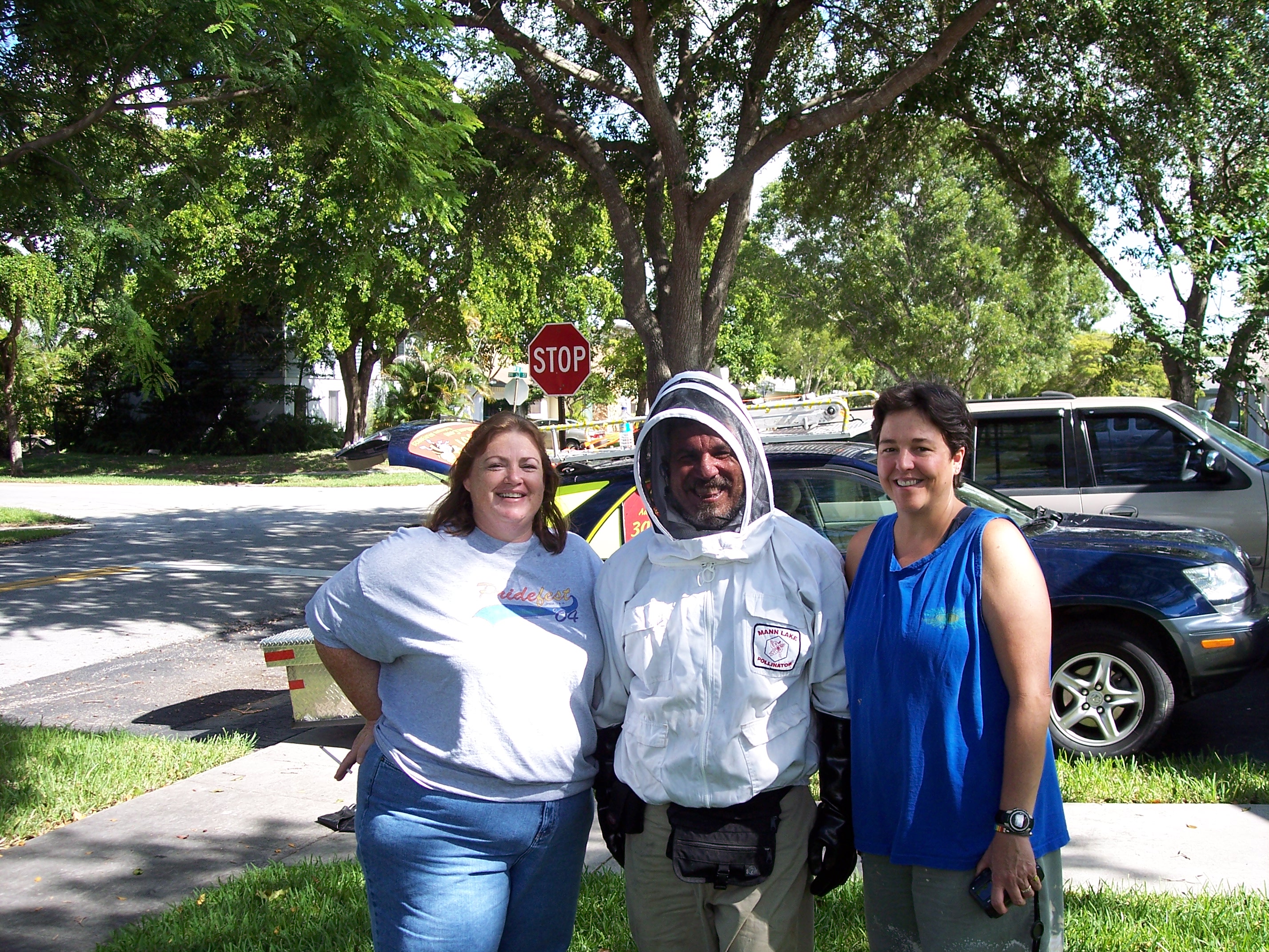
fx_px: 1430
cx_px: 634
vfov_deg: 36.8
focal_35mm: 39
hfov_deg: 47.9
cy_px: 476
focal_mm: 8
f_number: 3.4
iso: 100
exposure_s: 1/250
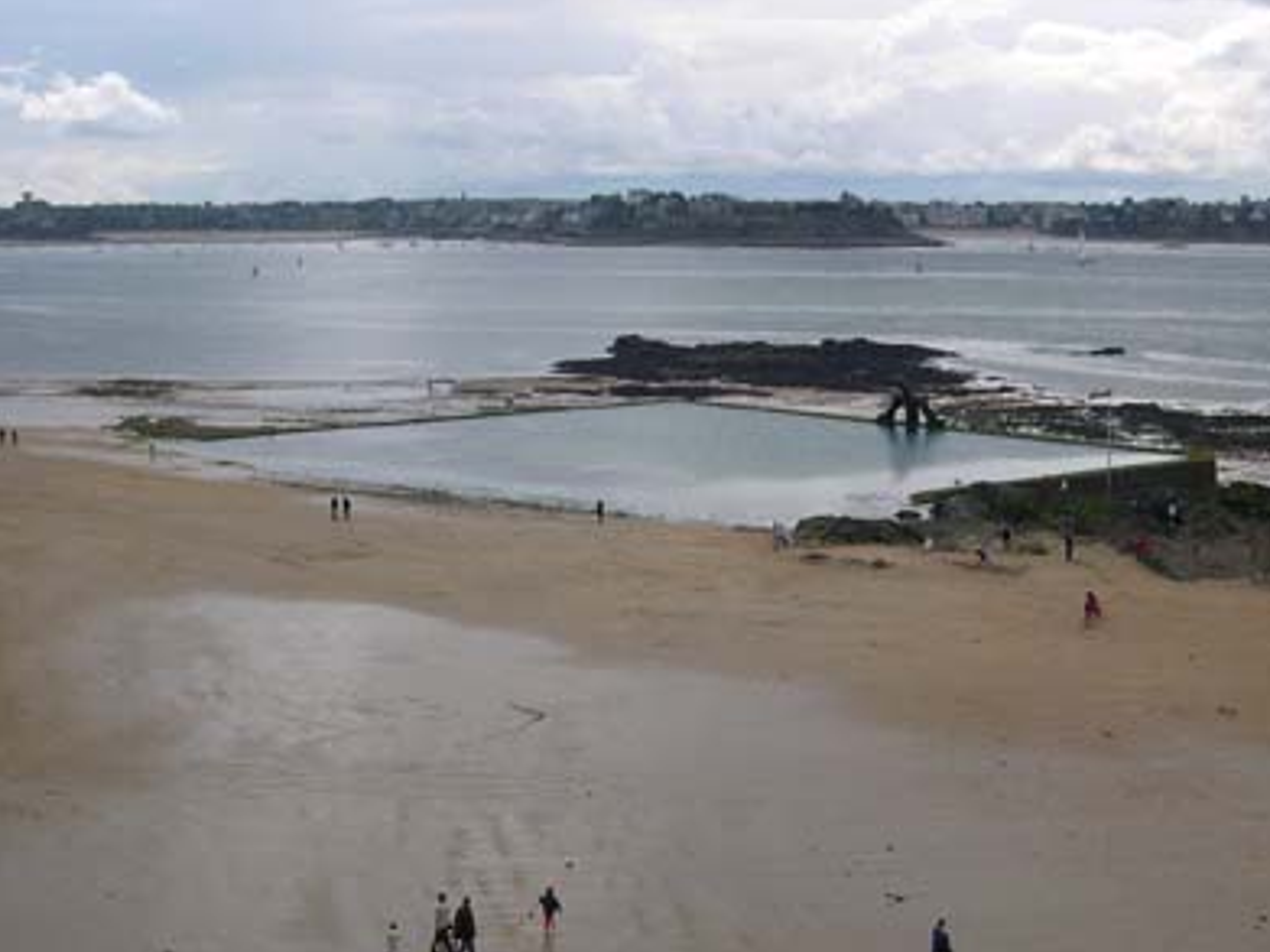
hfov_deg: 36.0
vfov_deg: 27.5
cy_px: 500
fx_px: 1944
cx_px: 775
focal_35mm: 53
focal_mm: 8
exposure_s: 1/215
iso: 100
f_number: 7.6
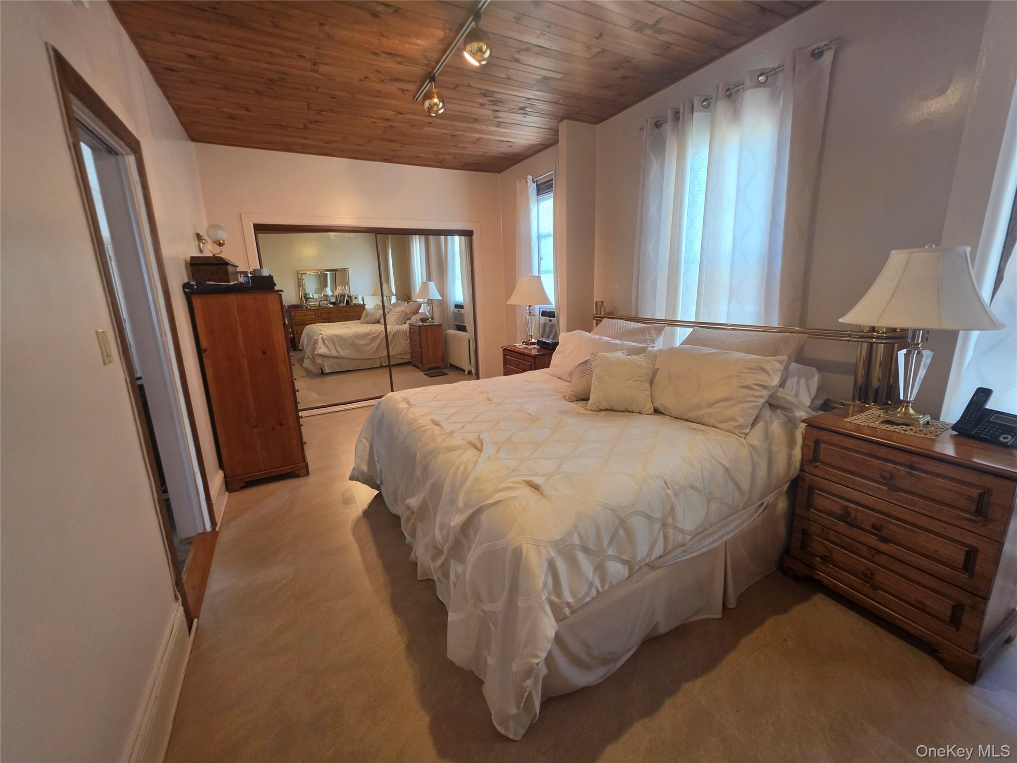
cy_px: 382
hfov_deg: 106.2
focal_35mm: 13
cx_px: 508
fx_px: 382
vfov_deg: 89.9
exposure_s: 1/60
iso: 160
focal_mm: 2.2
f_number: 1.9
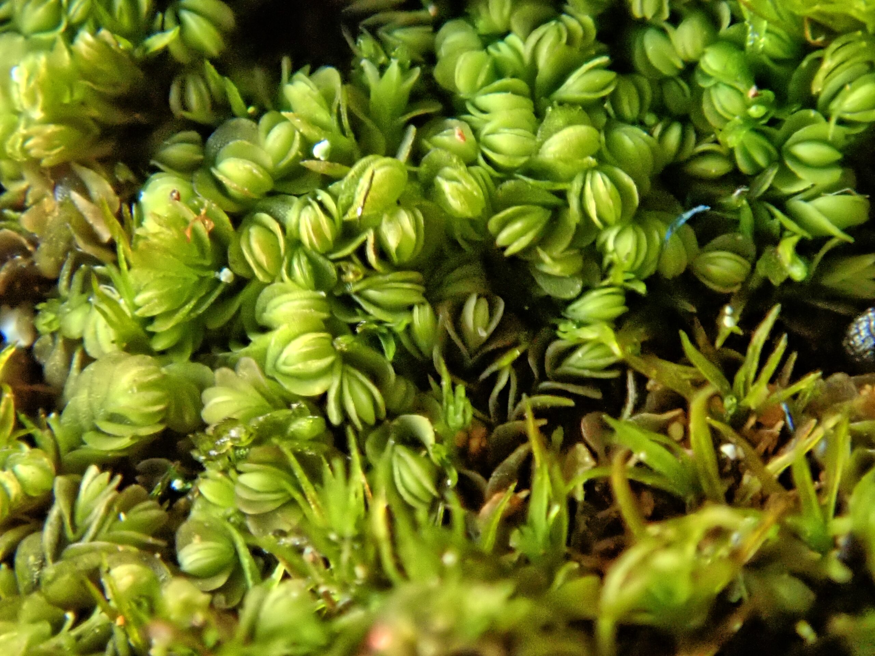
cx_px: 438
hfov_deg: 21.5
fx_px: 2300
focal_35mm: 91
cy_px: 328
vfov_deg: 16.2
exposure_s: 1/8
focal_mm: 16.5
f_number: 6.3
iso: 1600
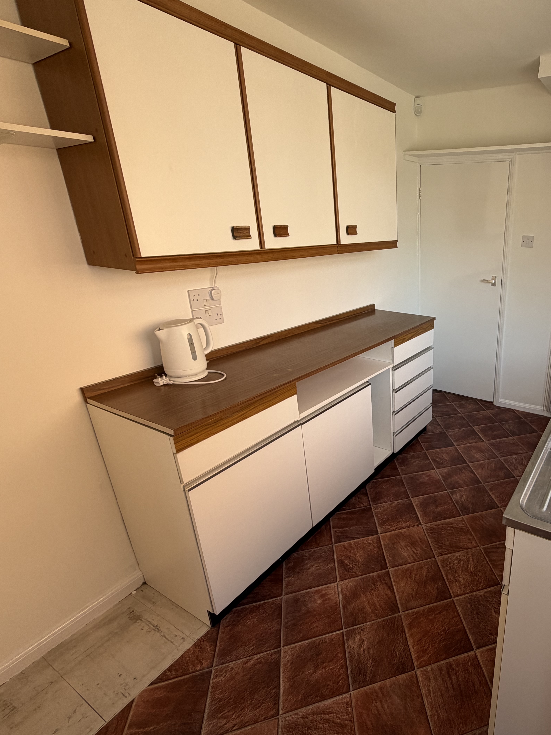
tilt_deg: -19.4
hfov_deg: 63.2
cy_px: 368
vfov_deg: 84.7
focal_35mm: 19
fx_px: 403
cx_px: 435
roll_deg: -0.7
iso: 80
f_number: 2.2
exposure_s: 1/121
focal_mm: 2.22
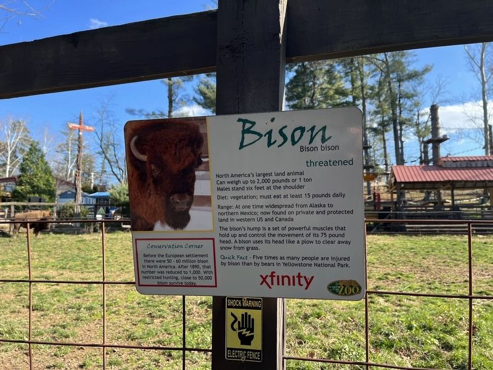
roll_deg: +1.0
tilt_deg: +6.5
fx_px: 370
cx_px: 246
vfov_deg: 53.1
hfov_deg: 67.3
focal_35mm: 26
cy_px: 185
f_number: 1.6
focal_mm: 5.1
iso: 50
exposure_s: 1/951
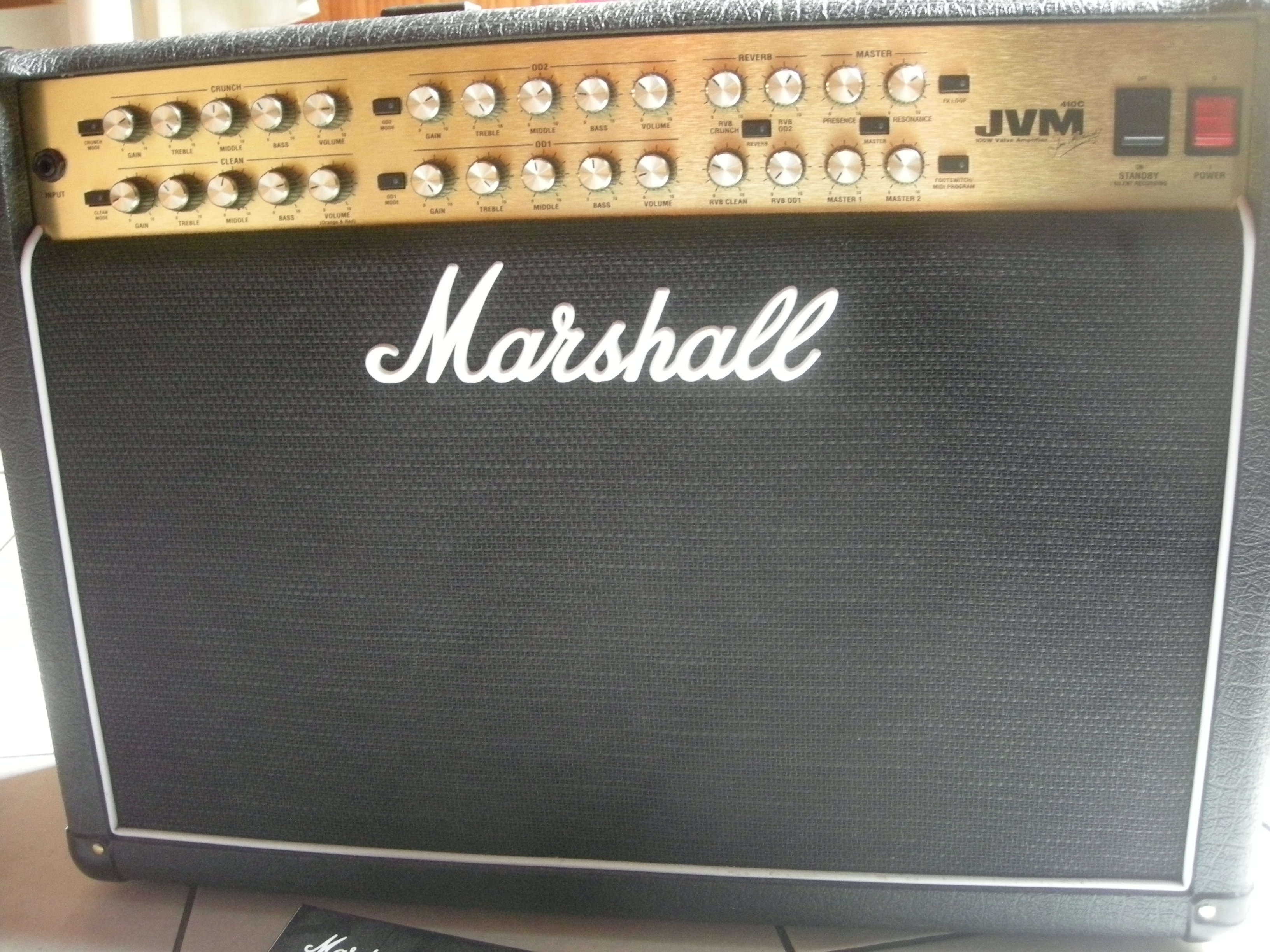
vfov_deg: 40.7
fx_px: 1284
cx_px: 635
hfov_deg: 52.6
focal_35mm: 35
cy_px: 476
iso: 400
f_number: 2.8
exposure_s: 1/3.3
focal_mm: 5.7
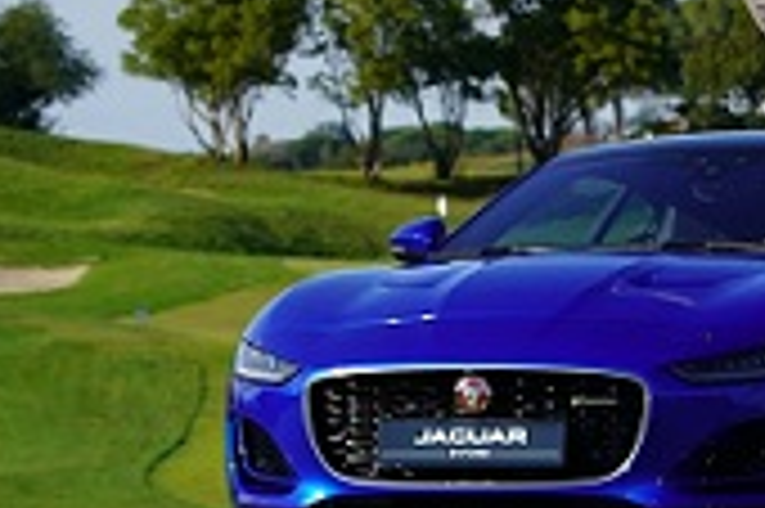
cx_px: 745
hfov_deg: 6.1
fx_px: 7218
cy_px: 265
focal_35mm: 340
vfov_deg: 4.0
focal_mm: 109
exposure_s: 1/1250
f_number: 11
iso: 1000
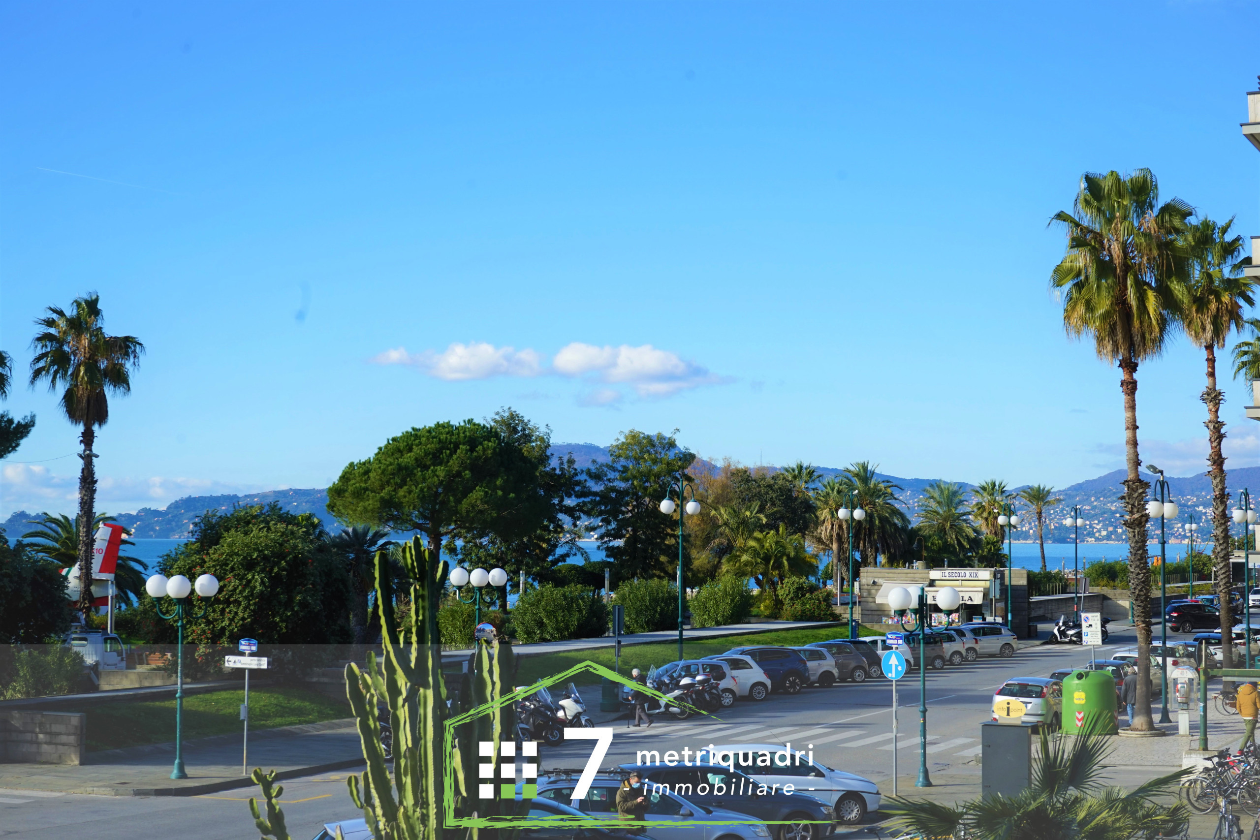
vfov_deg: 23.8
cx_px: 630
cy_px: 420
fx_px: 1995
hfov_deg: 35.1
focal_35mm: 57
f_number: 11
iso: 100
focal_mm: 57
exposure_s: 1/125
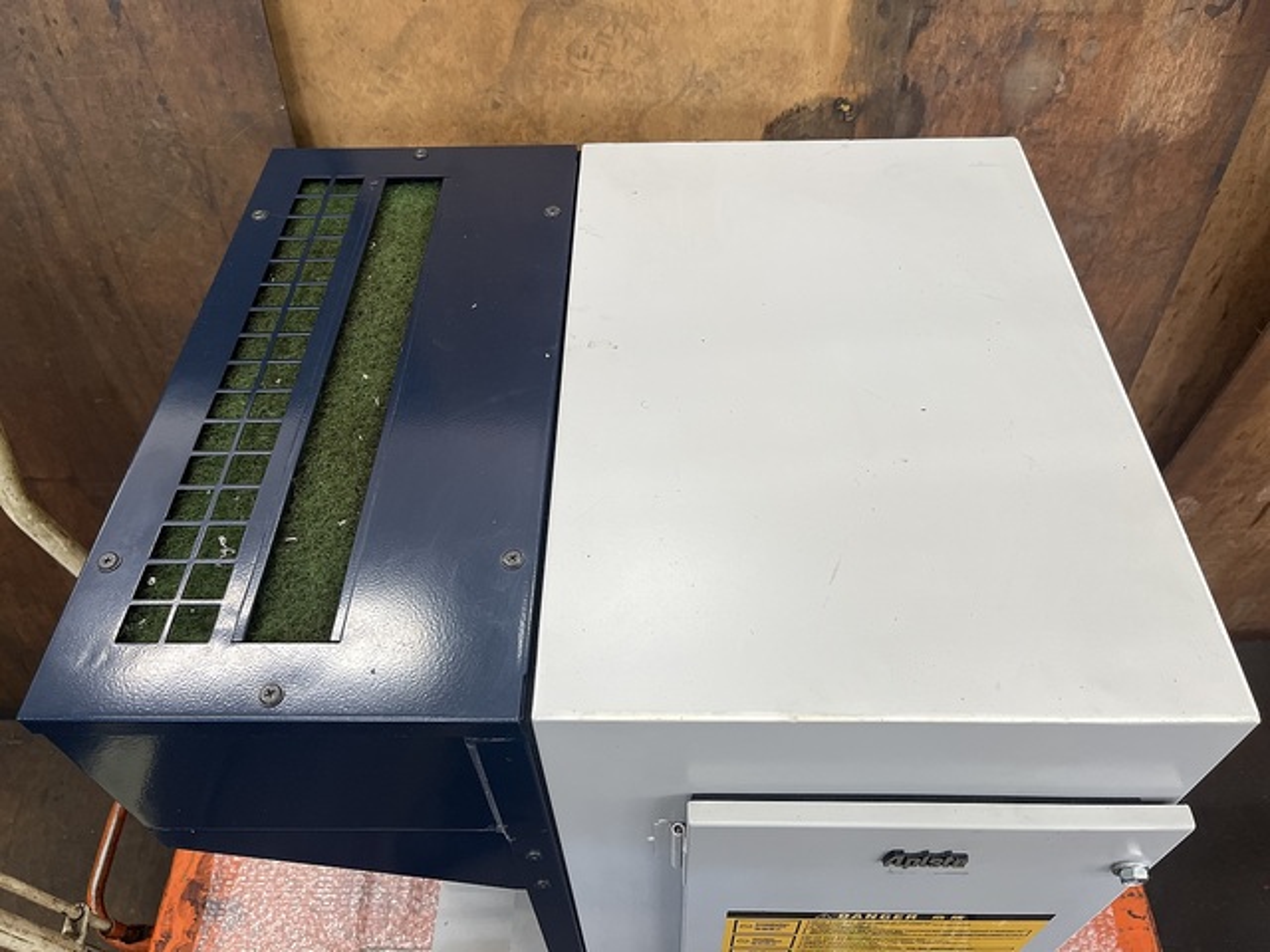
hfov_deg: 67.3
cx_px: 635
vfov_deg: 53.1
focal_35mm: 26
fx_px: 954
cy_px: 476
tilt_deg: -51.2
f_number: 1.6
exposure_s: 1/100
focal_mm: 5.1
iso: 125
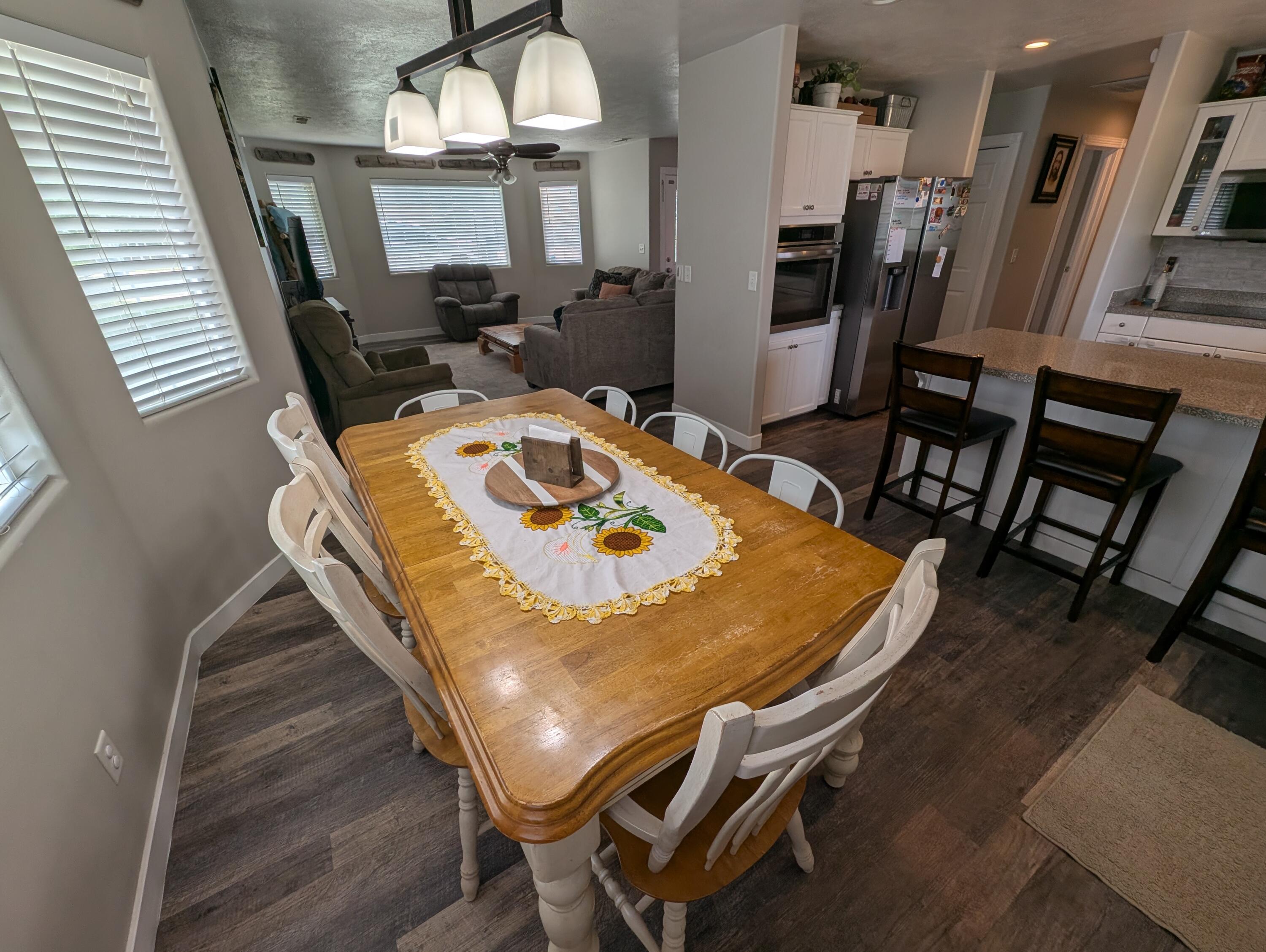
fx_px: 476
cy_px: 476
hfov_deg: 106.1
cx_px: 633
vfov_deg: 90.0
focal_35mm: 13
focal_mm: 1.95
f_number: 2.2
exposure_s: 1/155
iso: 41
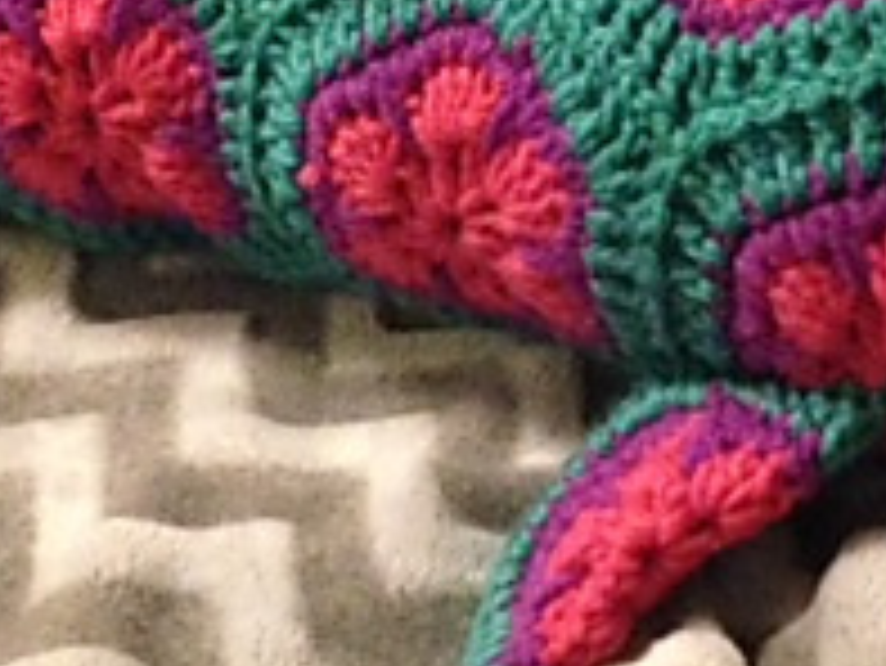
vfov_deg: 13.8
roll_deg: +5.3
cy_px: 333
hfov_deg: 18.4
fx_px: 2740
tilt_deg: -35.9
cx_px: 513
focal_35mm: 107
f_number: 2.4
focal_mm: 4.12
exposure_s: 1/15
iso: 640
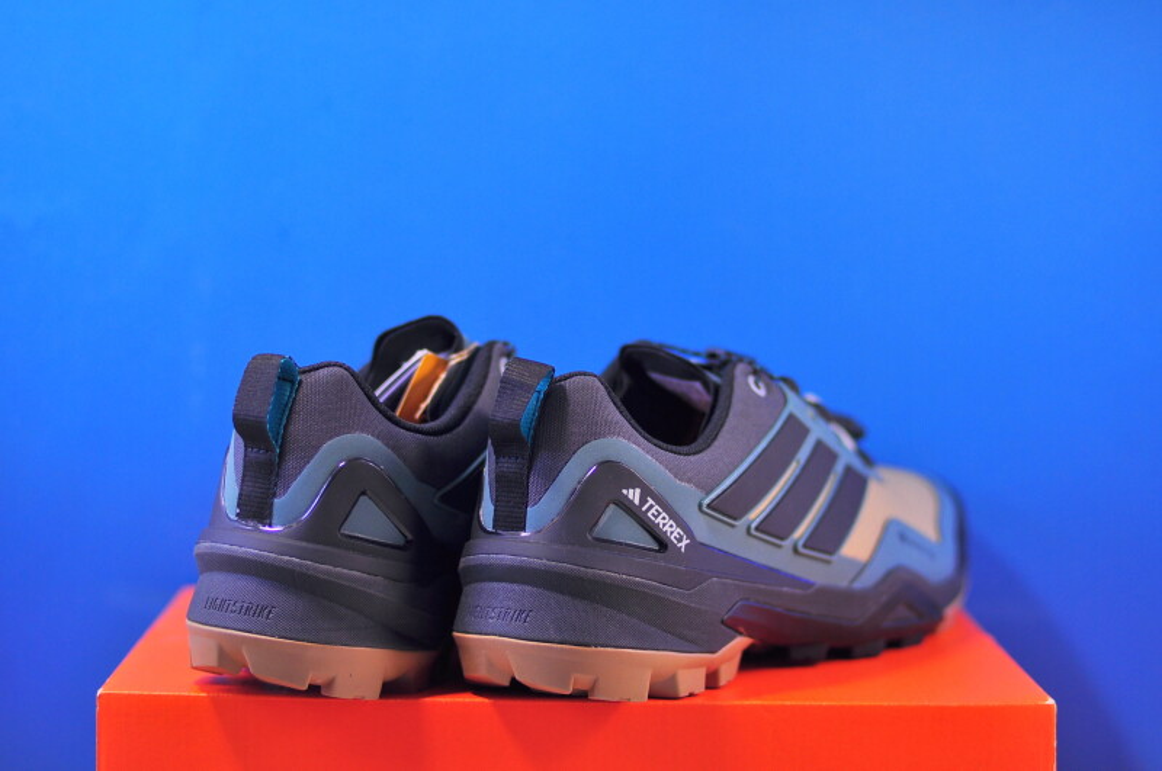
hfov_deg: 27.0
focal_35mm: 75
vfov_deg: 18.1
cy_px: 386
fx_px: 2417
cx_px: 581
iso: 250
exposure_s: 1/320
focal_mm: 50
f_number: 2
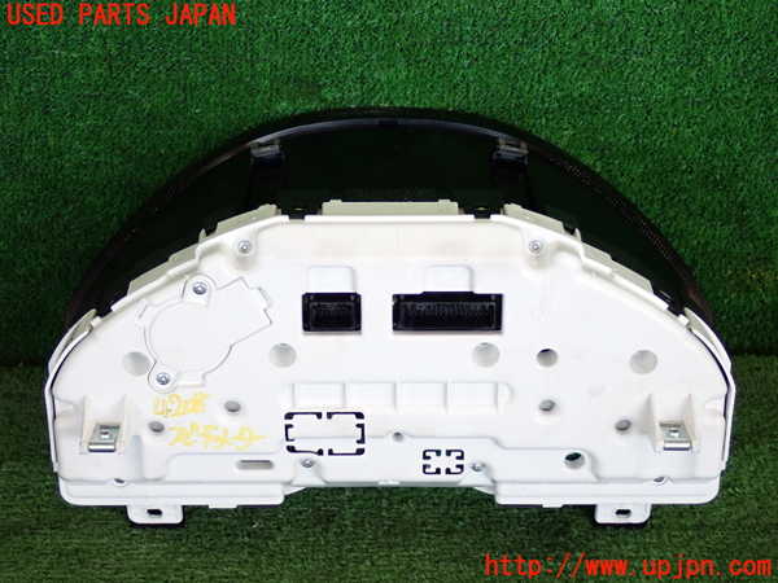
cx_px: 389
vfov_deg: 21.9
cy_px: 292
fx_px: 1506
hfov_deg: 29.0
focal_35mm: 67
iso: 640
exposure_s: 1/125
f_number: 3.8
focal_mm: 11.88
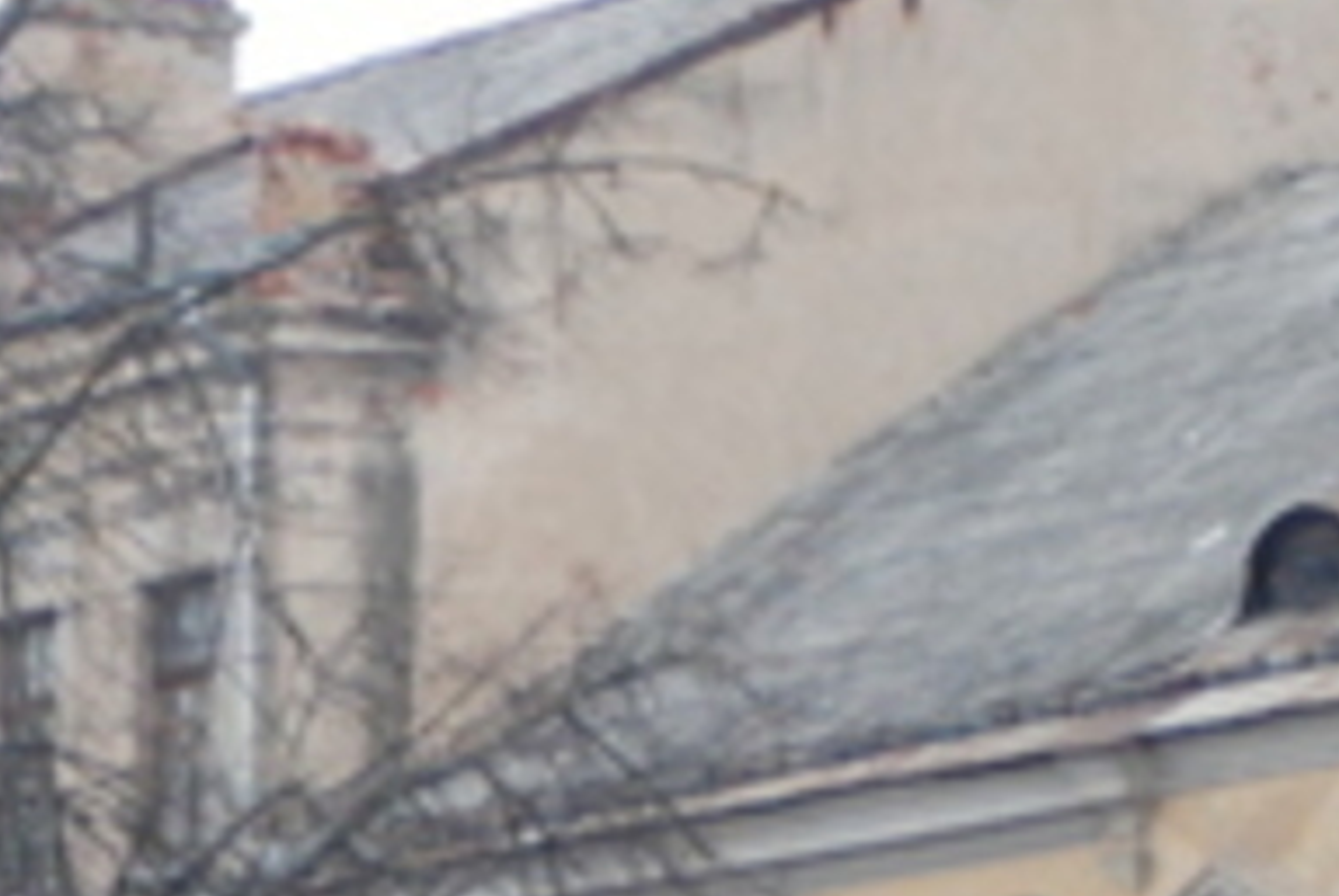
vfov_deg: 3.9
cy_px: 1471
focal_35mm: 350
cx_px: -436
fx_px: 13033
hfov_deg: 5.8
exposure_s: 1/90
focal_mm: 70
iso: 1000
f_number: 4
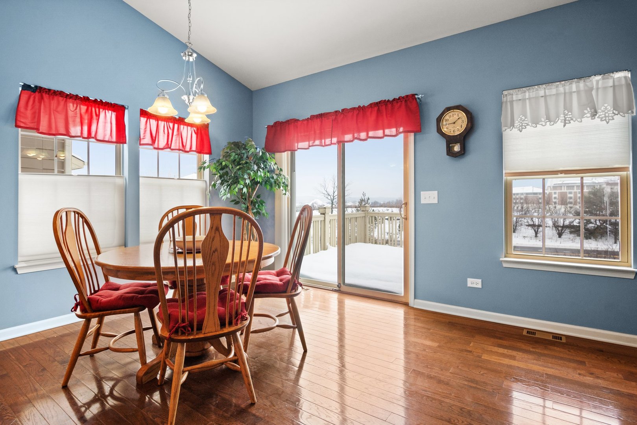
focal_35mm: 17
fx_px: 301
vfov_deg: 70.5
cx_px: 318
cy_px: 212
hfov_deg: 93.3
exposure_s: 1/20
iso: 100
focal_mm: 17
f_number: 7.1
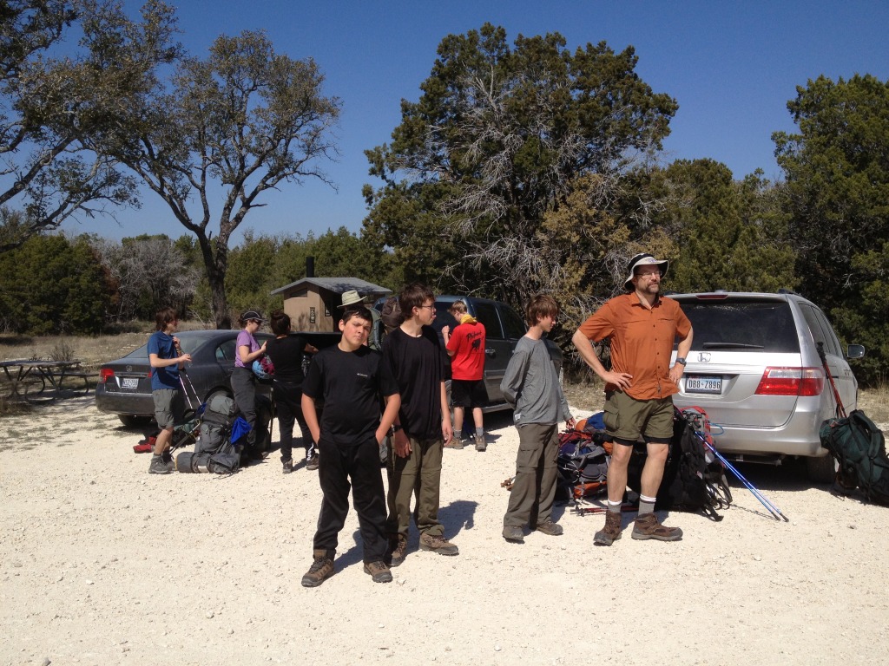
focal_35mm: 35
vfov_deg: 40.7
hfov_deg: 52.6
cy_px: 333
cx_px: 444
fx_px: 899
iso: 50
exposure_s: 1/2762
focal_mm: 4.28
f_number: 2.4
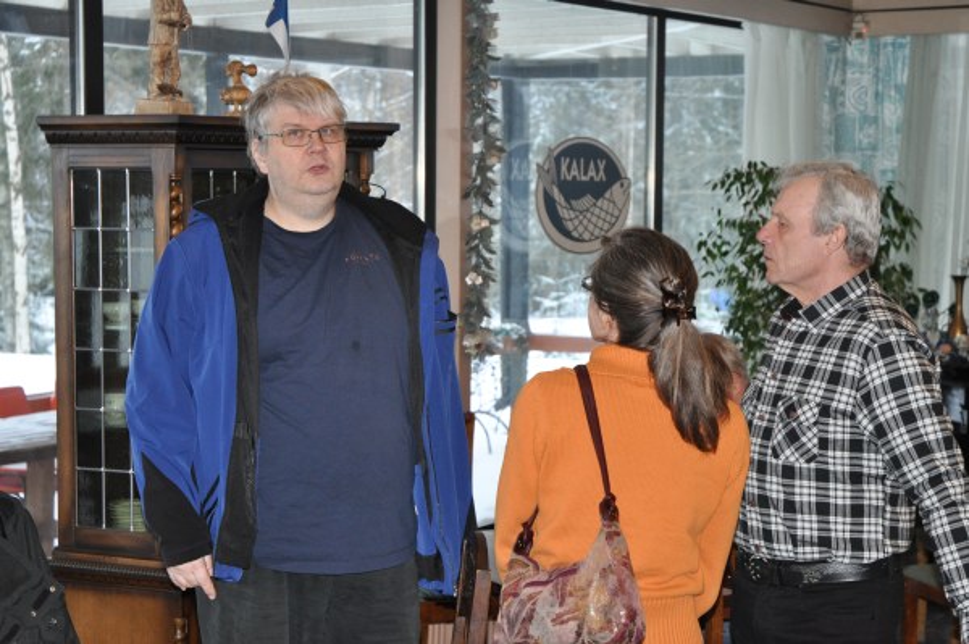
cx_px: 484
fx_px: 2219
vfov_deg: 16.5
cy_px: 322
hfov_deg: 24.6
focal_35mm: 82
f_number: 4.5
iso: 800
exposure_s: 1/60
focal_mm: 55
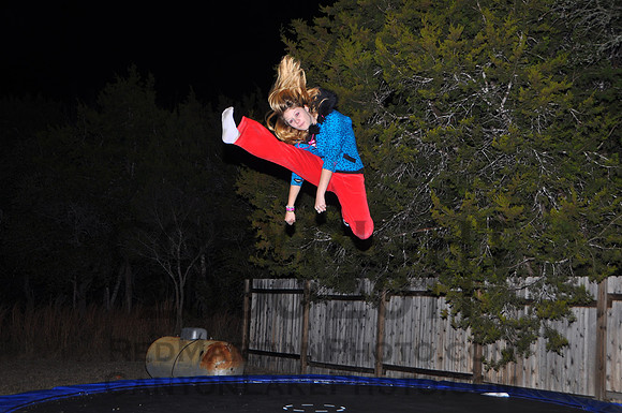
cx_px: 311
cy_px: 206
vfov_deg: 23.7
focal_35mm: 57
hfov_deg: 35.1
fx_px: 983
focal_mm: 38
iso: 200
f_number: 5.6
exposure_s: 1/60
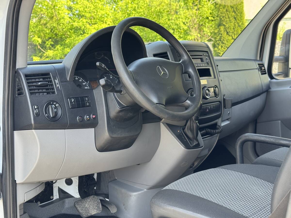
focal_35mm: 48
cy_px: 109
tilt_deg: -7.2
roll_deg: -1.2
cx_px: 146
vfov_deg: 30.3
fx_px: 404
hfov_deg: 39.7
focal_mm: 6.76
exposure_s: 1/176
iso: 50
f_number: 1.78
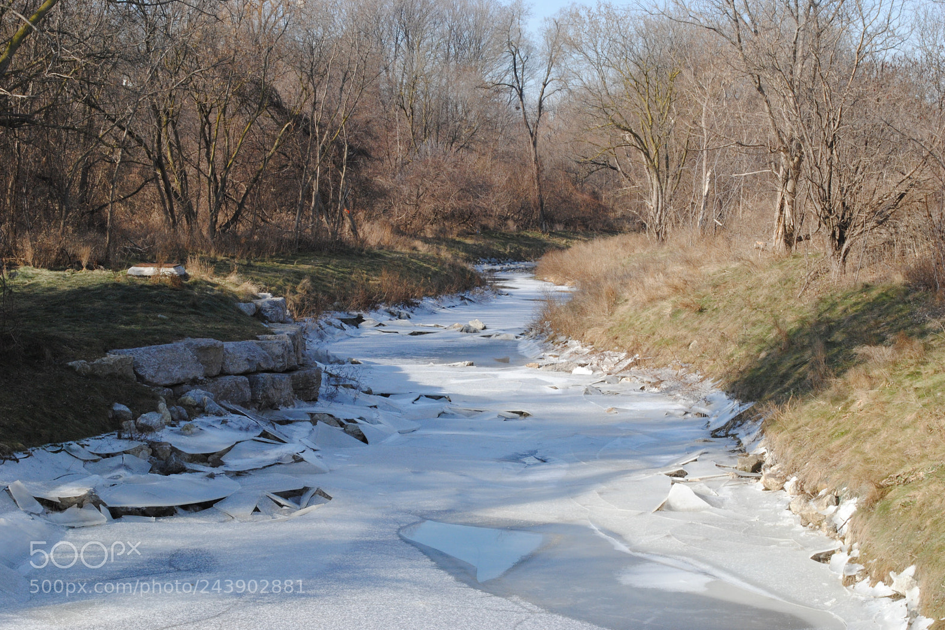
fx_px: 1798
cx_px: 471
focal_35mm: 69
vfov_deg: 19.9
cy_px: 313
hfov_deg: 29.4
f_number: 20
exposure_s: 1/100
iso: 400
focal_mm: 45
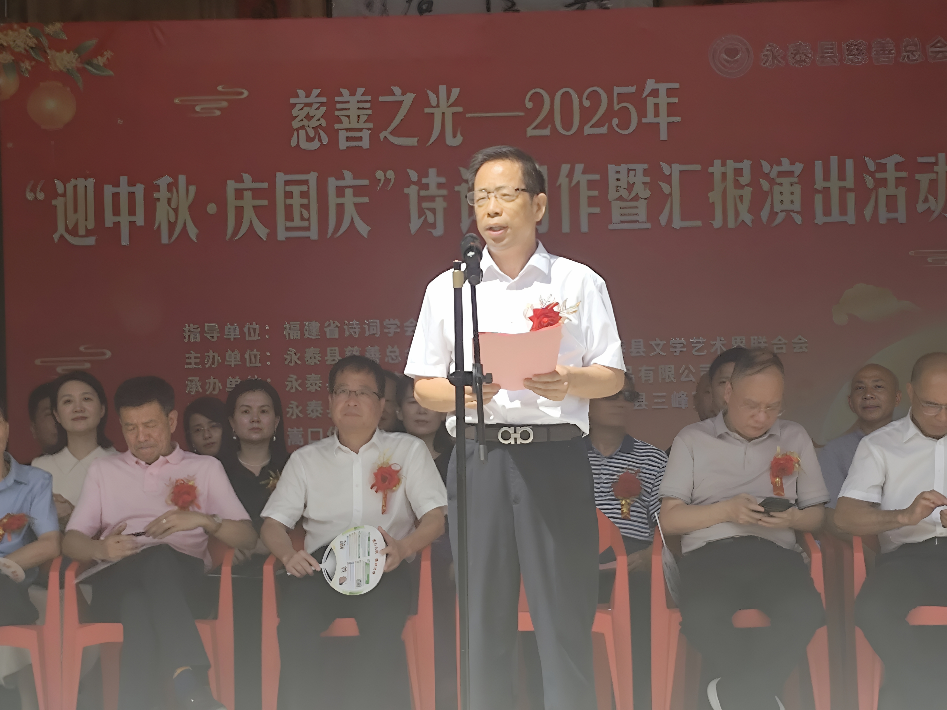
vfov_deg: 14.2
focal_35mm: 104
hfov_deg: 18.9
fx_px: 2845
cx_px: 474
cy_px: 355
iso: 50
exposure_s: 1/1073
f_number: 1.65
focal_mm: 6.14
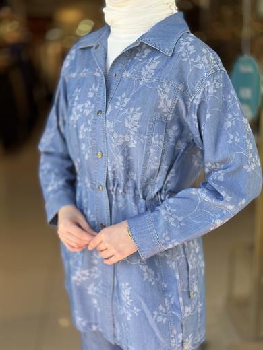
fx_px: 486
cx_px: 132
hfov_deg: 30.3
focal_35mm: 48
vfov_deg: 39.7
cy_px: 175
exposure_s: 1/864
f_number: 1.78
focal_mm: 6.86
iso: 80
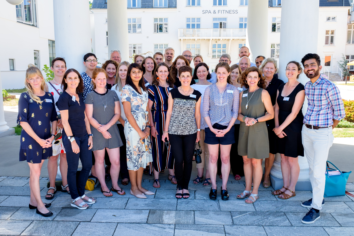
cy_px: 118
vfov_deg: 42.3
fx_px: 305
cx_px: 177
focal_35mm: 31
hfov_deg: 60.3
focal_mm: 20.6
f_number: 5.6
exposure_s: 1/110
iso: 200
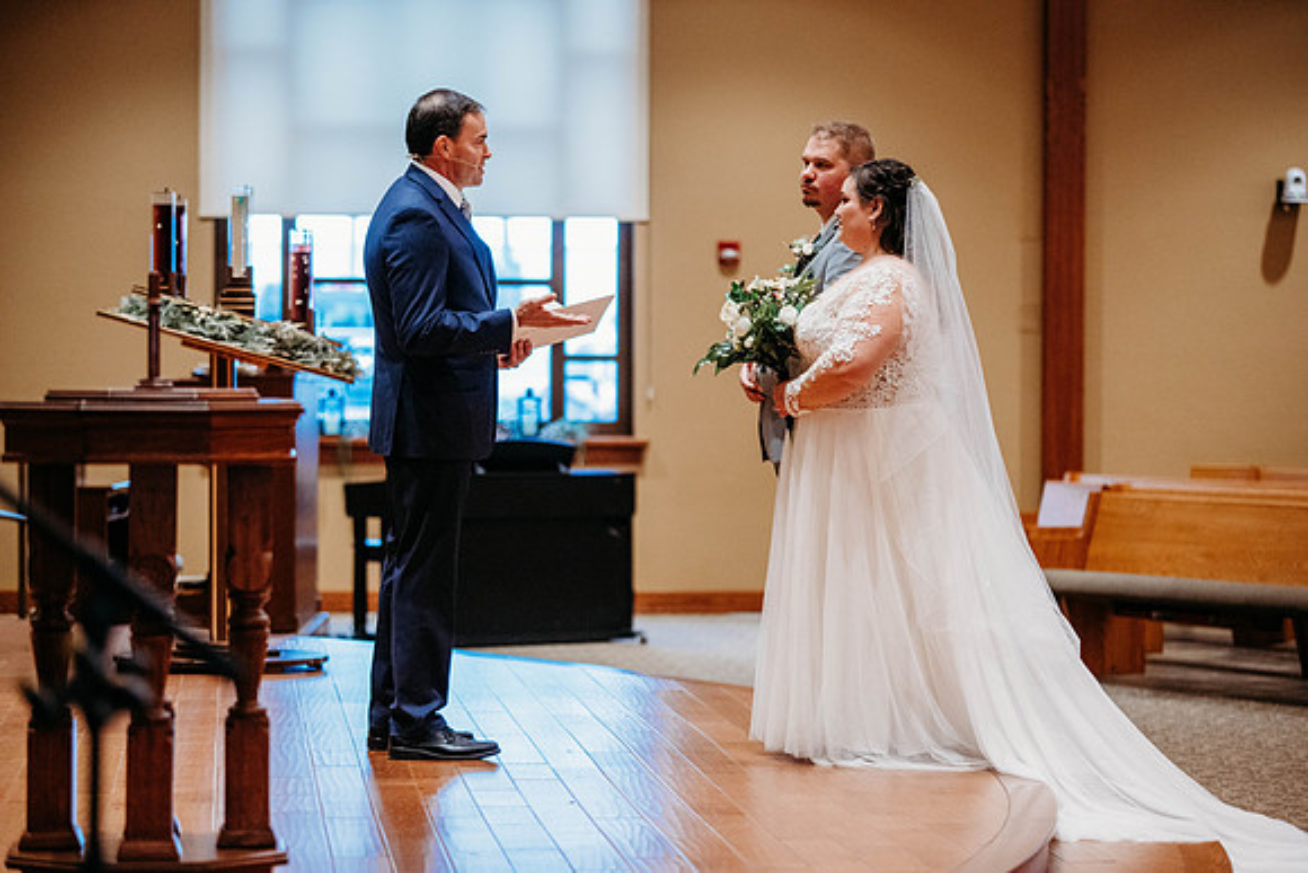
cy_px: 436
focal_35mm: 112
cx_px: 654
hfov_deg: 18.3
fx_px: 4070
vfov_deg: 12.2
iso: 2000
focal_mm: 112
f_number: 2.8
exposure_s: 1/250
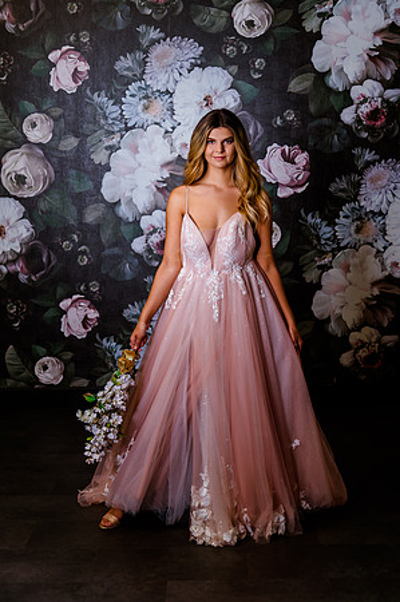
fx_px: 869
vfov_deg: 38.2
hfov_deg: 25.9
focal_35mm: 52
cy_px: 301
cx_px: 200
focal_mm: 52
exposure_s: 1/160
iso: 200
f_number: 4
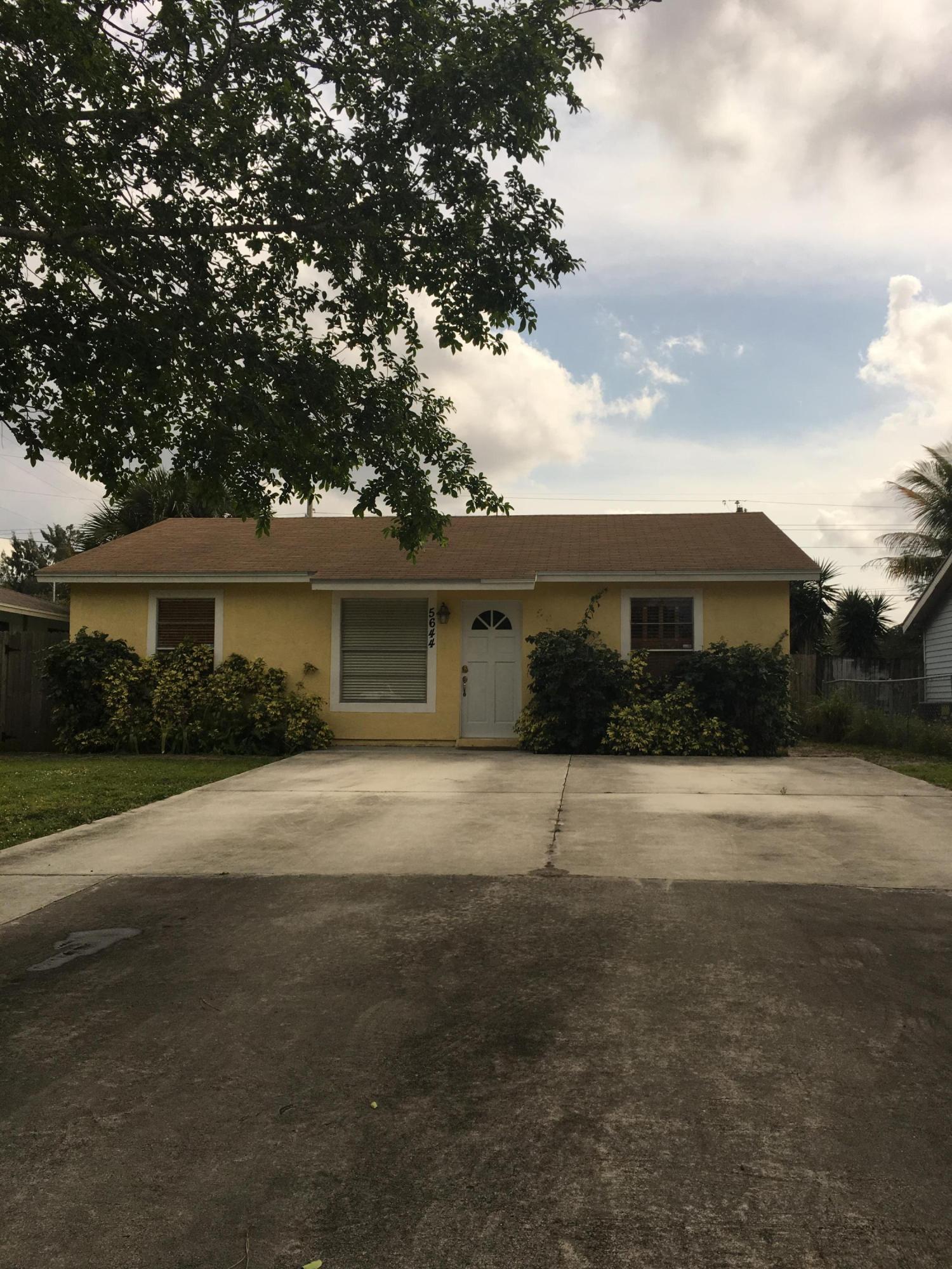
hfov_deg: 48.2
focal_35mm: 29
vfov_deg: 61.7
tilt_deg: +4.3
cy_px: 634
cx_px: 476
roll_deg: -0.4
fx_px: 1063
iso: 32
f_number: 2.2
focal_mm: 4.15
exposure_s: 1/3497
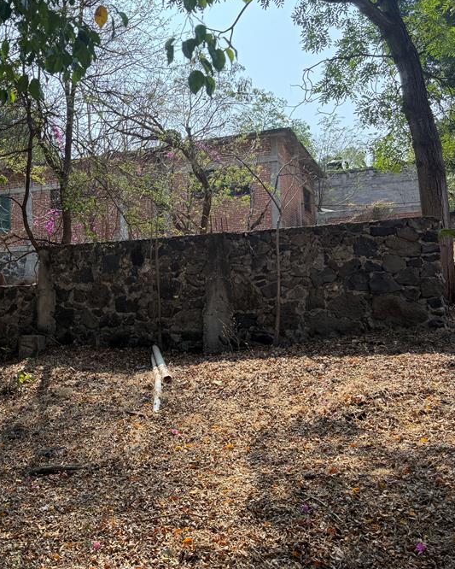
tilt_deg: +5.9
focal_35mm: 36
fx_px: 606
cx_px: 73
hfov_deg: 39.1
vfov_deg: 50.1
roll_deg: +0.9
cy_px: 242
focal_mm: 6.76
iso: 100
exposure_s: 1/1585
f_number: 1.78
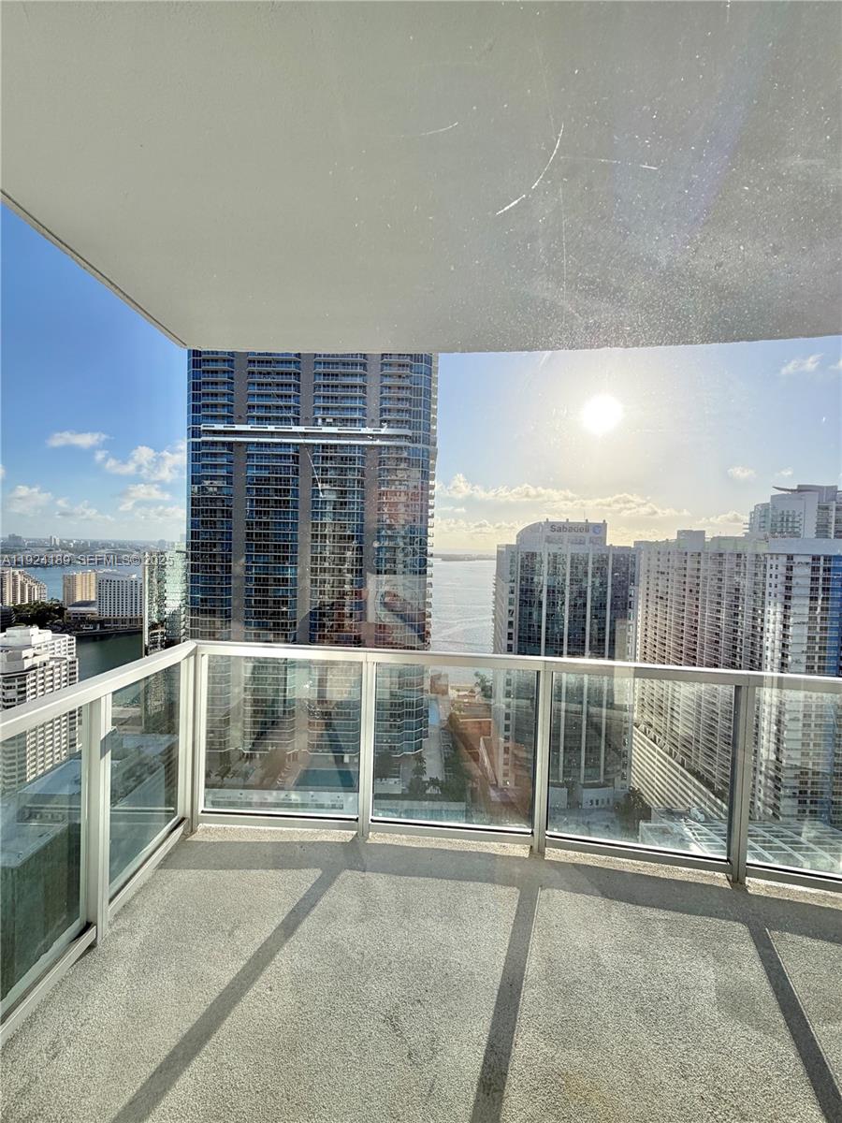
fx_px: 454
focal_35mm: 14
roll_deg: -1.5
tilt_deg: -2.8
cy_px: 562
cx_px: 421
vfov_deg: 102.1
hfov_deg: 85.7
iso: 40
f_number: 2.2
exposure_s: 1/770
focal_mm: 2.22
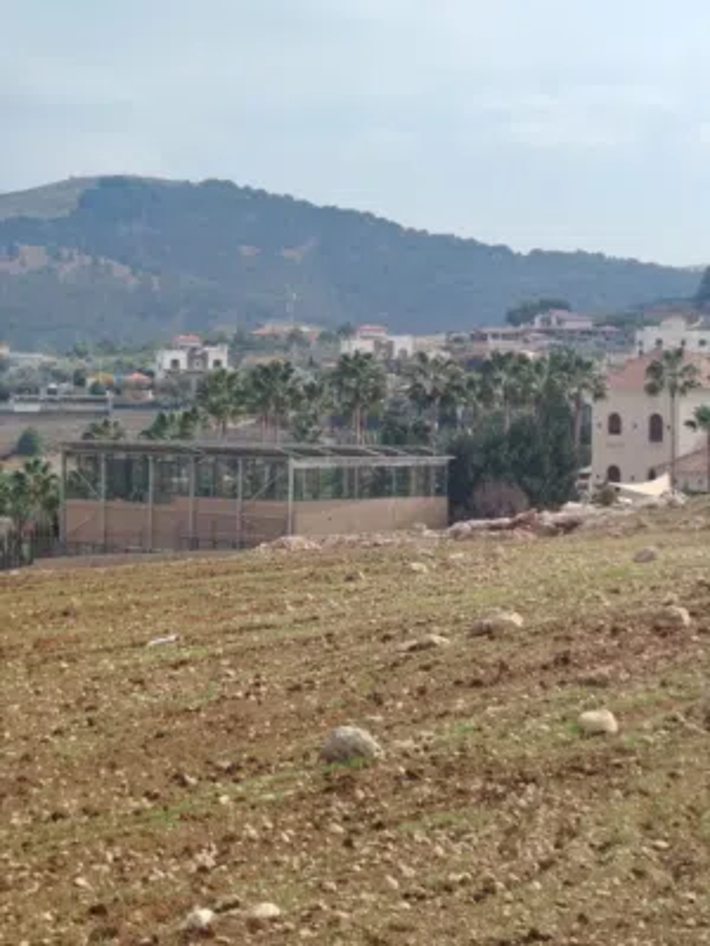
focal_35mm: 91
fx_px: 2489
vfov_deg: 21.5
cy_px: 473
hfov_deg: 16.2
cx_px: 355
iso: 100
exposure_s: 1/729
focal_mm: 5.25
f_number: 1.75
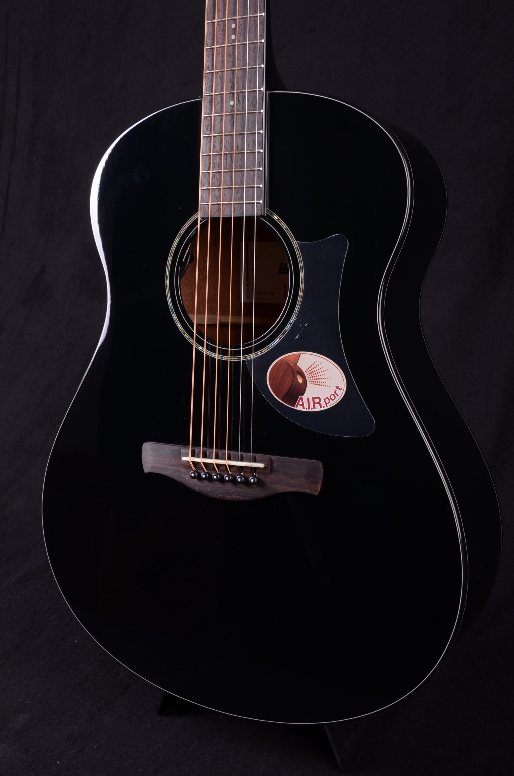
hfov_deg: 29.7
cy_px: 388
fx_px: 968
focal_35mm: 45
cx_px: 257
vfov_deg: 43.7
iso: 200
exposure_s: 1/200
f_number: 13
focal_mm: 30
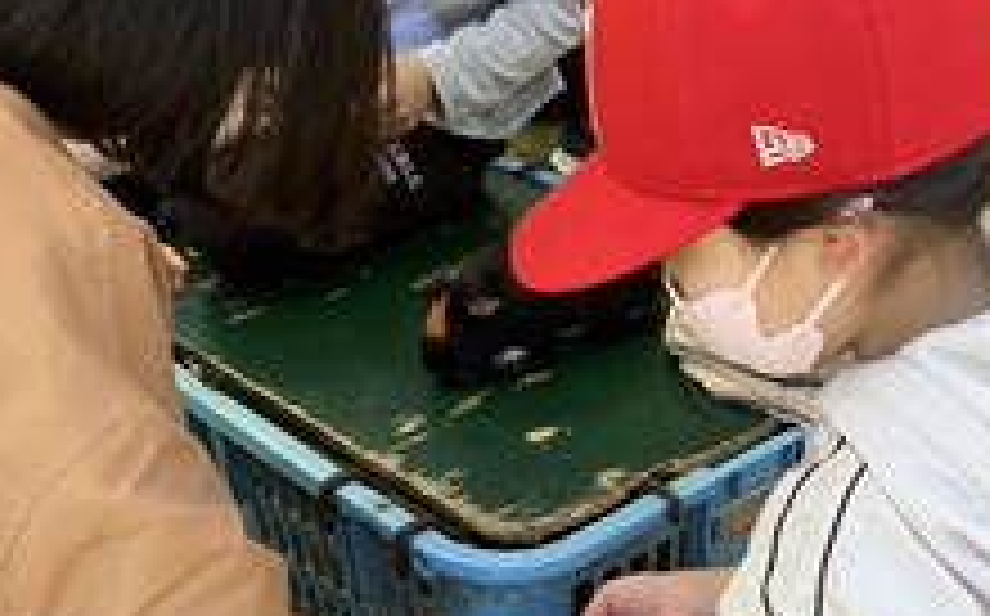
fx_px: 1455
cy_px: 643
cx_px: 634
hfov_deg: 37.3
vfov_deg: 22.8
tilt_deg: -40.1
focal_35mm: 54
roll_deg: +0.2
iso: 25
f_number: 1.8
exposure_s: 1/232
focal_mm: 3.99
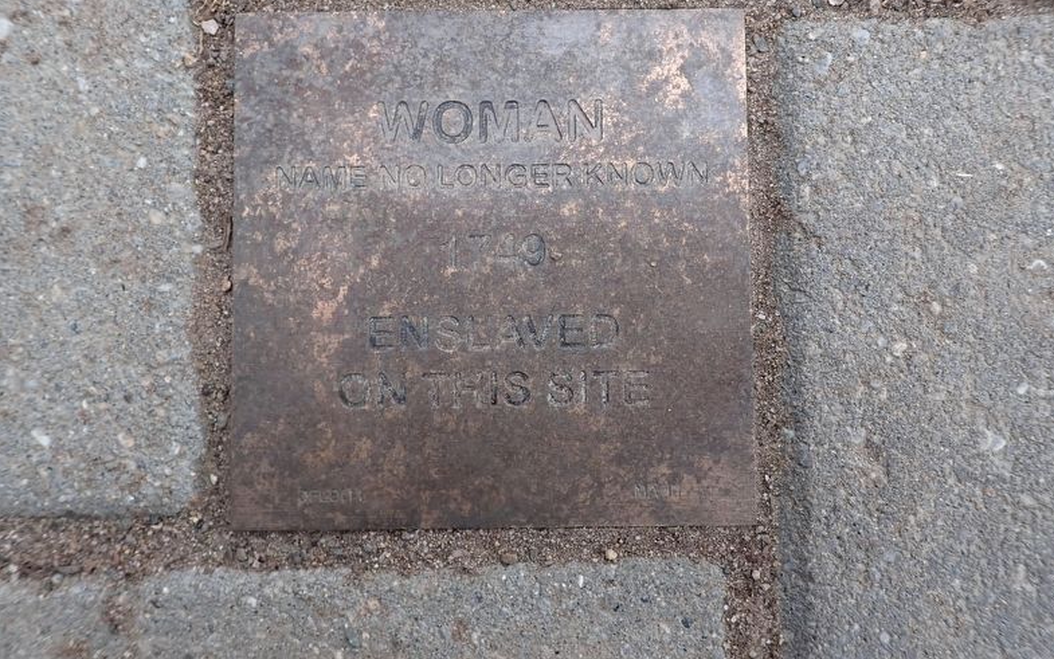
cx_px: 536
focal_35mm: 27
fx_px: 776
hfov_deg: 68.4
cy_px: 268
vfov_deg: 45.8
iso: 100
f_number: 2.8
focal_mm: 4.5
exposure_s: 1/160
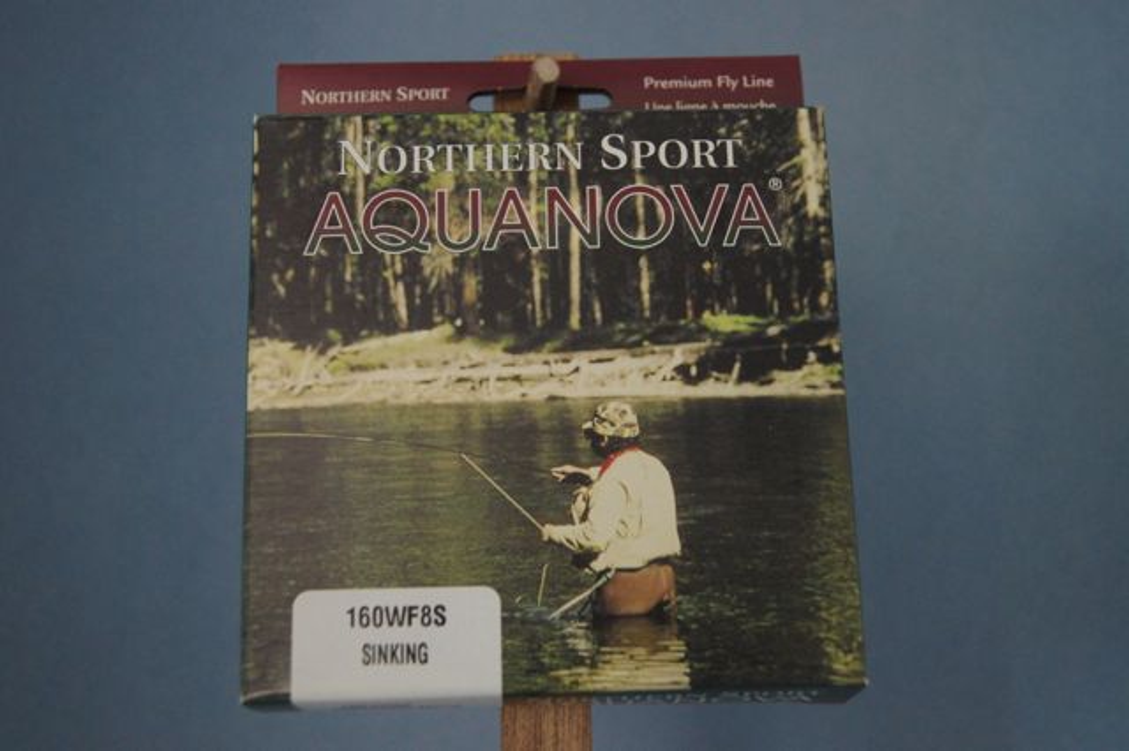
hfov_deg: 37.9
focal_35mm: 52
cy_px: 376
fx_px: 1646
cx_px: 564
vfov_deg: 25.7
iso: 1600
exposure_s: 1/50
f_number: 5
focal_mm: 35
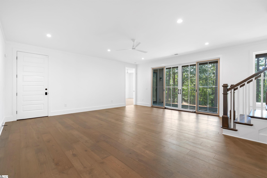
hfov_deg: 96.7
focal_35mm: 16
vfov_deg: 73.8
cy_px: 89
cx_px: 134
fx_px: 119
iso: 100
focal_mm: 16
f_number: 8
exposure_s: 1/1.25
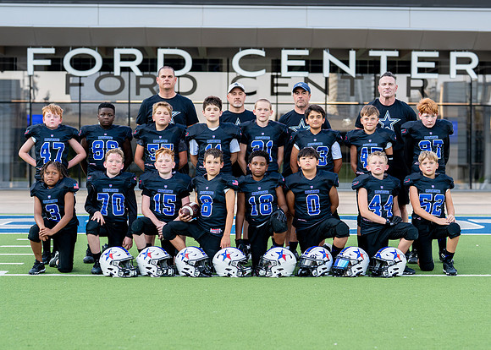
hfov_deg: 26.7
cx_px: 256
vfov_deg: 19.3
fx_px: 1033
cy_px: 178
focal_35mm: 74
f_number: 2
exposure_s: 1/800
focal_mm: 50
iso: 200
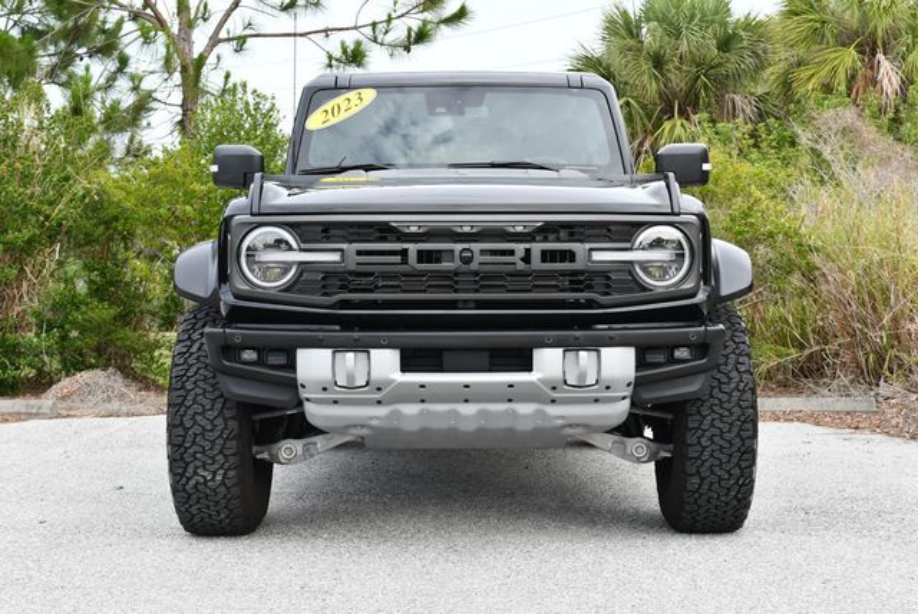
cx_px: 459
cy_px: 307
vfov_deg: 22.7
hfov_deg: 33.4
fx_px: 1531
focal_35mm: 60
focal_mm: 30
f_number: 5.6
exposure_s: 1/250
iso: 220
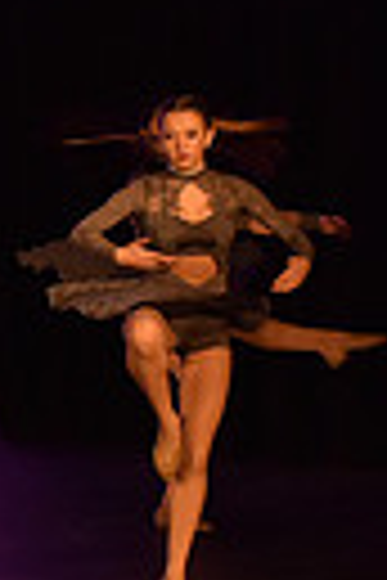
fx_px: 5079
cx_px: -864
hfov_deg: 4.2
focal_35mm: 315
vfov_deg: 6.5
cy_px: 375
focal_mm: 70
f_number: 4
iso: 2000
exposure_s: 1/250
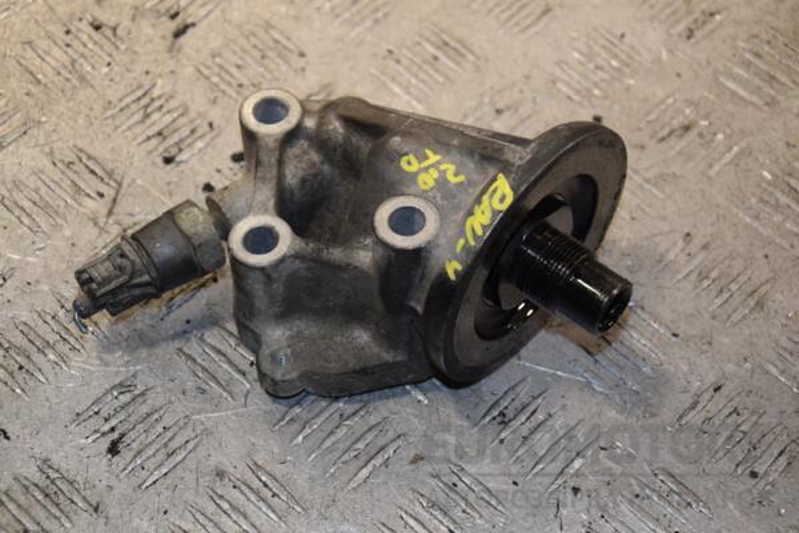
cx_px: 400
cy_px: 266
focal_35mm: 87
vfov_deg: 15.7
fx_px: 1931
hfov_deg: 23.4
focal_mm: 58
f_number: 6.3
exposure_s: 1/200
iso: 800
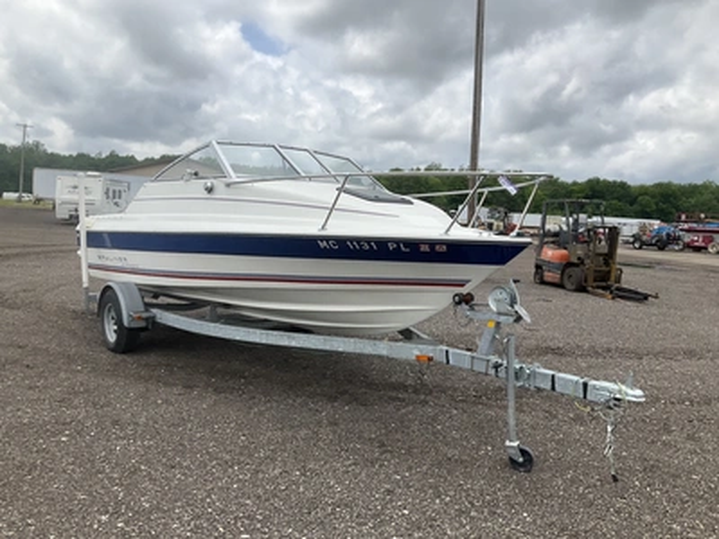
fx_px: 602
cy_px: 270
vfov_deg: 48.2
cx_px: 360
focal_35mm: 29
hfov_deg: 61.7
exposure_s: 1/2227
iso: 25
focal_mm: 3
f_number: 1.8
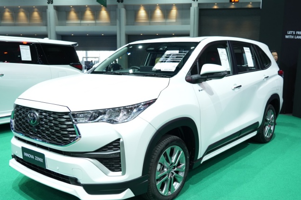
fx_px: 284
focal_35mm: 34
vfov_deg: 38.7
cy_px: 116
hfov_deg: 55.8
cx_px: 151
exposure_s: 1/125
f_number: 4
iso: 1000
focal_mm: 29
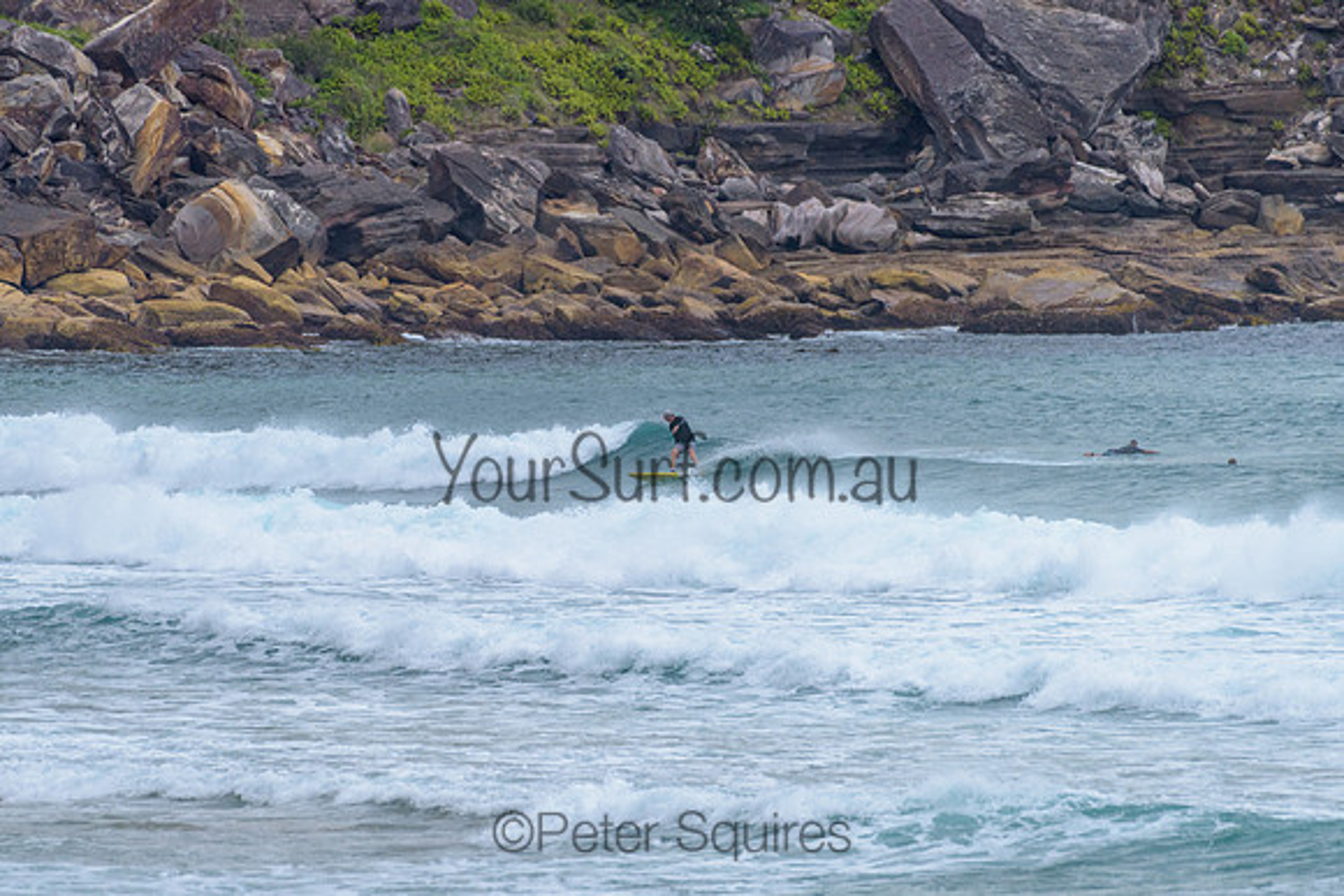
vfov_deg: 2.2
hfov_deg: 3.4
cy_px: 436
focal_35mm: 613
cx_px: 654
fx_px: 22896
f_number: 5.6
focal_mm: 500
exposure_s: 1/2000
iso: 450
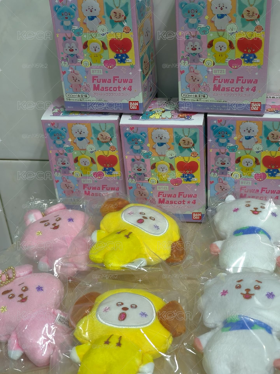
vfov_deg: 40.4
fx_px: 507
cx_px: 140
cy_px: 187
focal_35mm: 47
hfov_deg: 30.9
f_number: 2
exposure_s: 1/60
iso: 500
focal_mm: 7.08
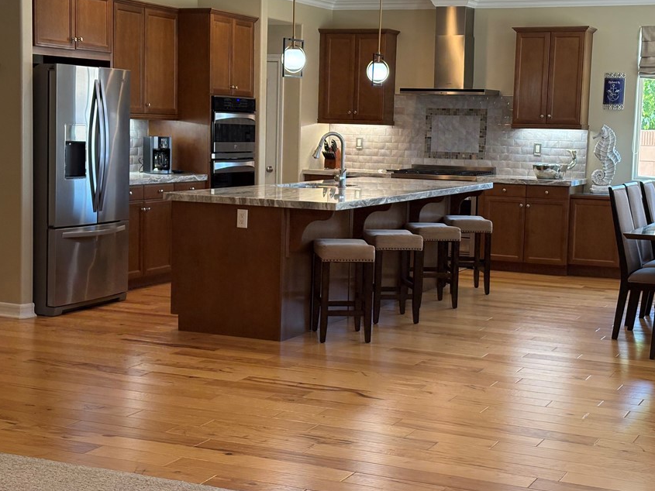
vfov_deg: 23.3
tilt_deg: -5.7
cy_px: 245
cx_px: 352
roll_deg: -1.1
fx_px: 1192
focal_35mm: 63
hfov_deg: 30.7
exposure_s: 1/120
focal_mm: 5.96
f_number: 1.6
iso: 160
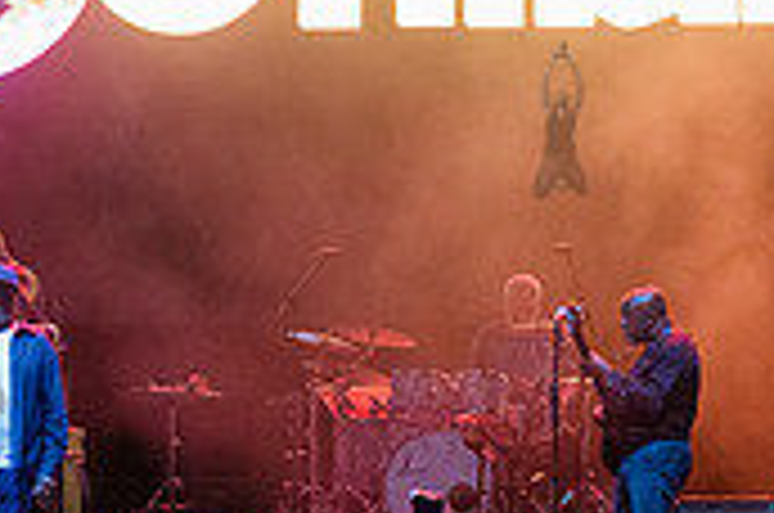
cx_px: -22
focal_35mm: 271
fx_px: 5816
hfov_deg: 7.6
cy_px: 335
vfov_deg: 5.0
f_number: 3.5
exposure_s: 1/500
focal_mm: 80
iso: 6400
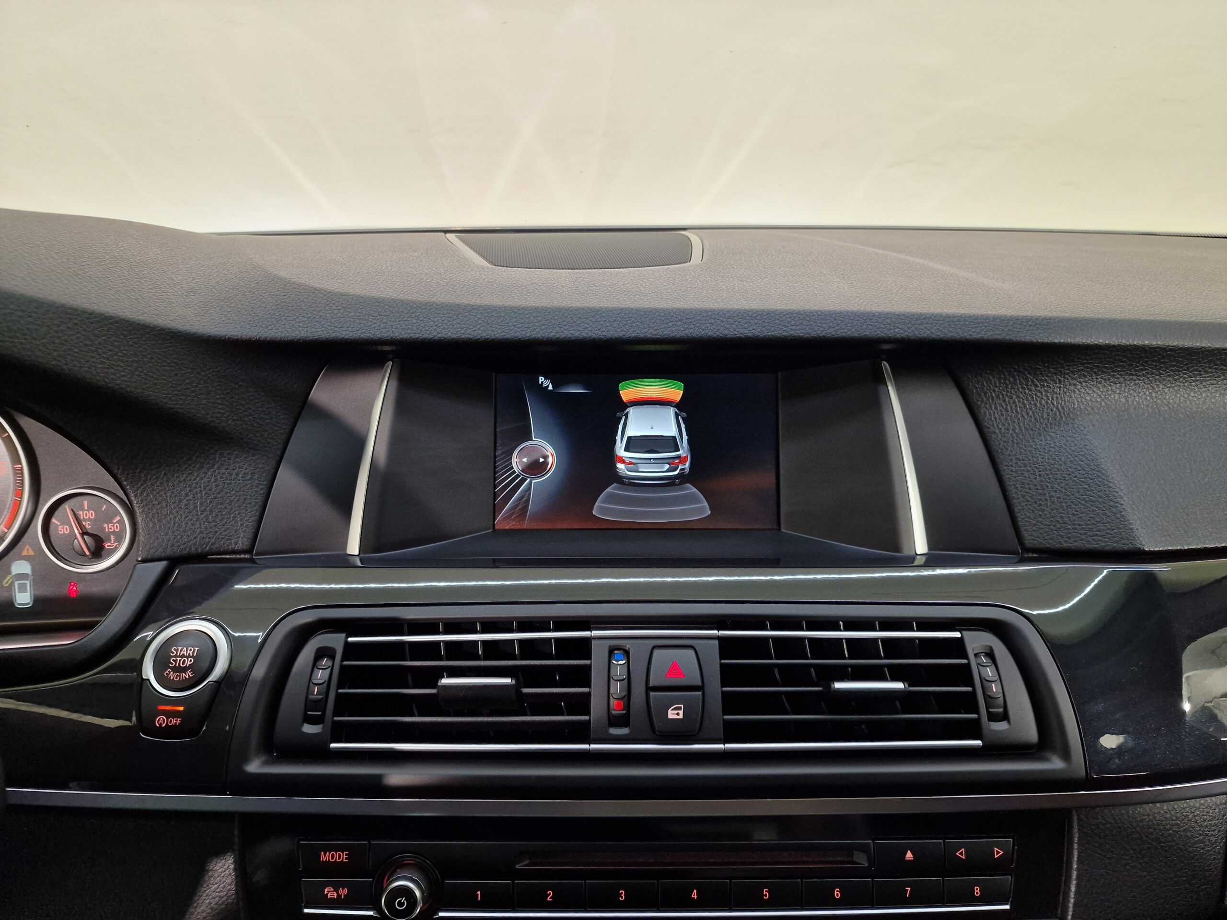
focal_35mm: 23
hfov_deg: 73.9
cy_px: 460
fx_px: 815
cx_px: 614
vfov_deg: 58.9
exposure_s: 1/50
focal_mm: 6.4
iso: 250
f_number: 1.8
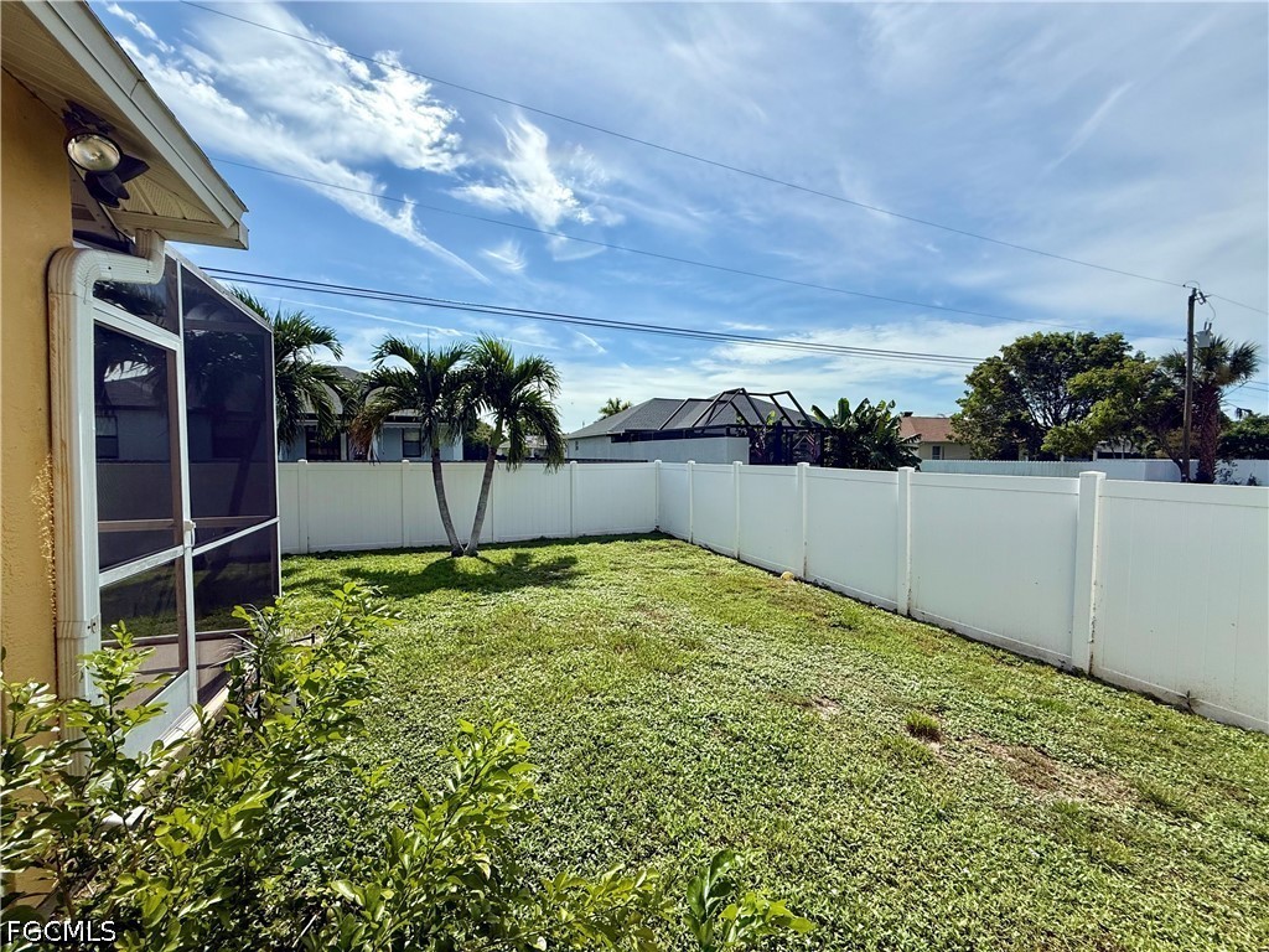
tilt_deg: -1.7
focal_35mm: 14
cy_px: 476
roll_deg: -0.2
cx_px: 634
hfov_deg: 102.1
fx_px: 513
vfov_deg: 85.7
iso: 50
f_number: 2.2
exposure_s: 1/3891
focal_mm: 2.22
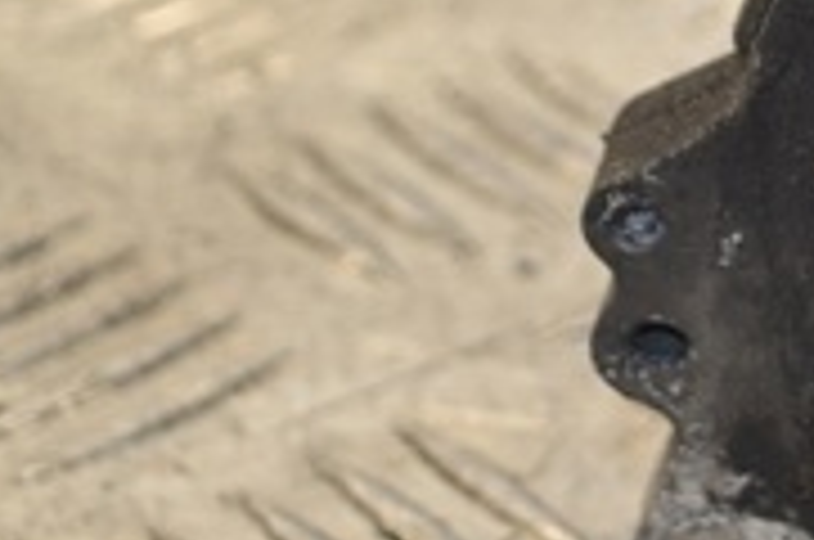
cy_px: 81
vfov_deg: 6.8
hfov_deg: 9.9
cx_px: 1174
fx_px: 4559
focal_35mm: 202
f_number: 5
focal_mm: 38
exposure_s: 1/80
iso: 400
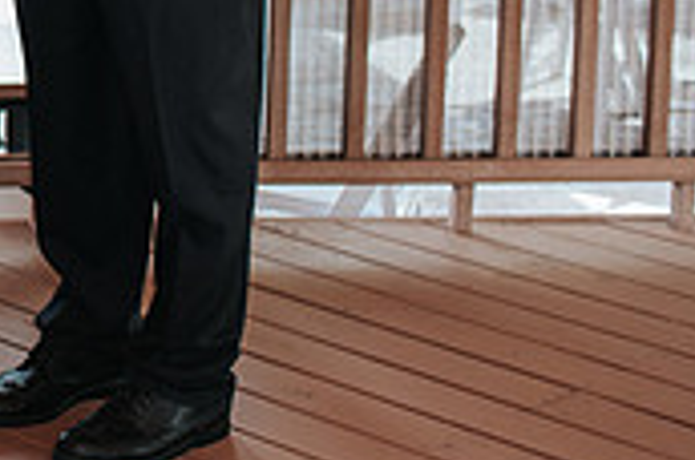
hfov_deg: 14.9
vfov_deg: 10.6
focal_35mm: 125
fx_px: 2409
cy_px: -192
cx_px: -423
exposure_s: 1/200
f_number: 3.2
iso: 360
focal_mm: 35
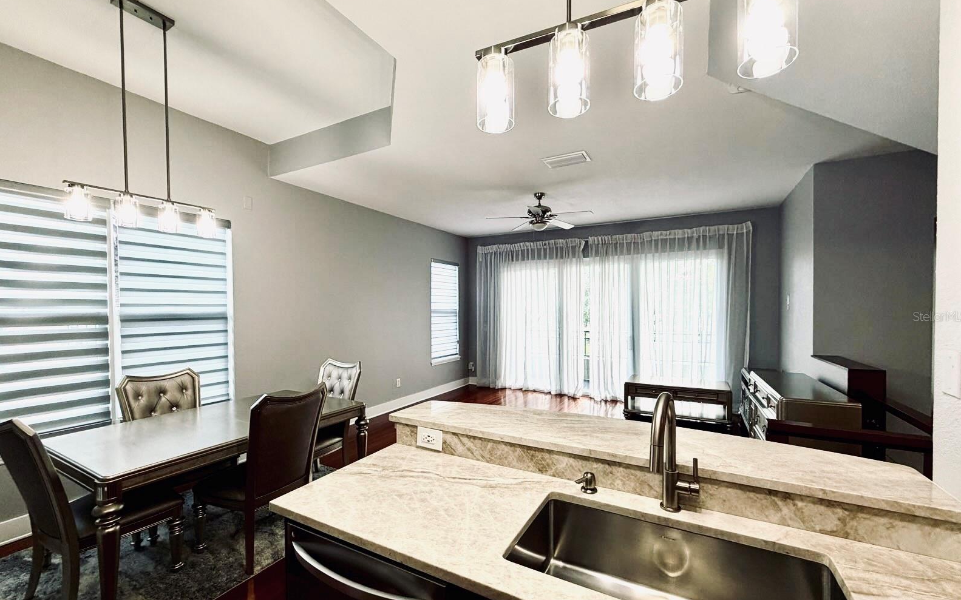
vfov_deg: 74.7
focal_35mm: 15
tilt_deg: -0.9
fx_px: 393
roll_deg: +0.4
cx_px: 484
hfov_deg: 101.5
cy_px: 316
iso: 250
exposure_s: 1/120
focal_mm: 2.22
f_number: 2.2
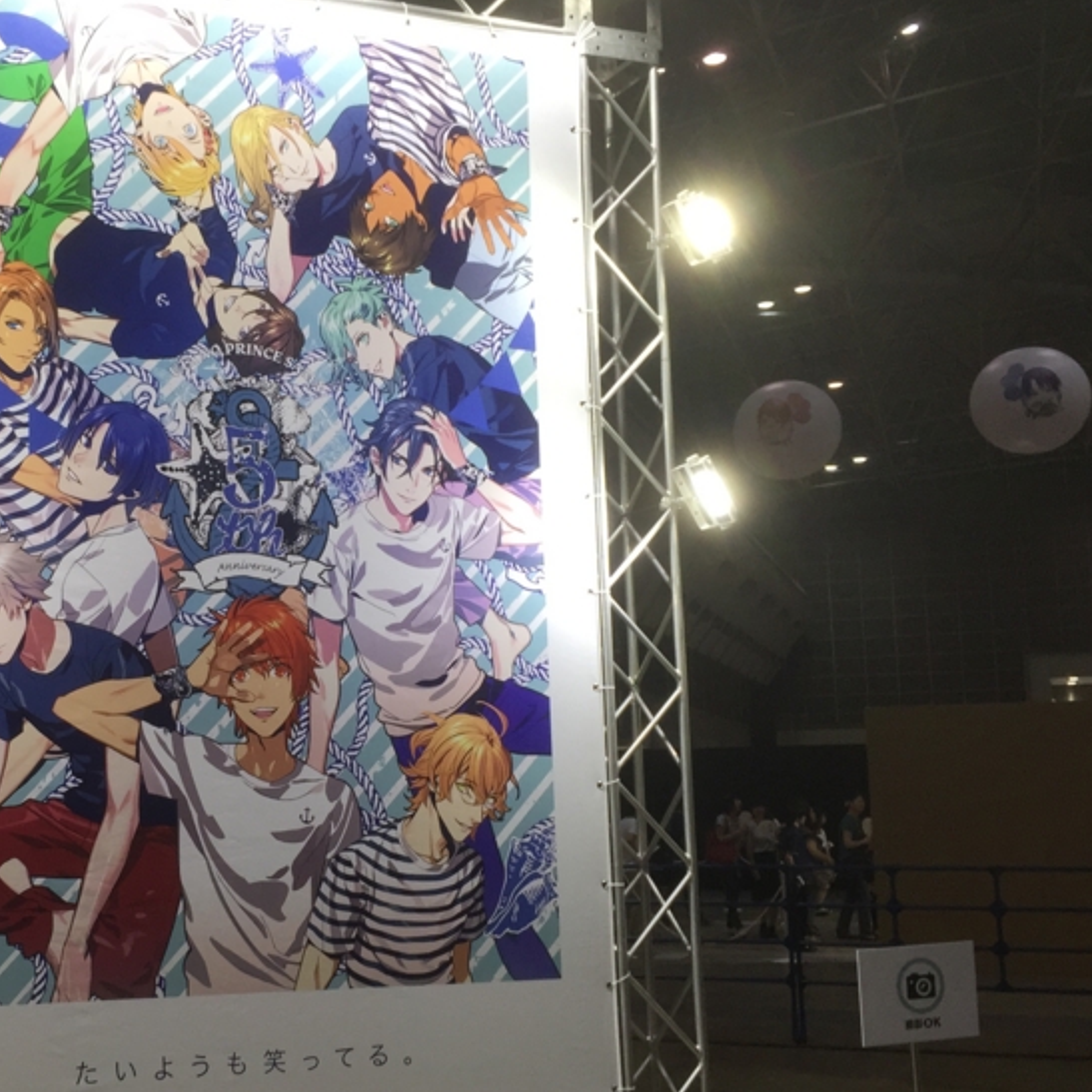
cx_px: 212
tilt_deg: +7.3
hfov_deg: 34.2
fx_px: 1713
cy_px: 623
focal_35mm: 48
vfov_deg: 35.3
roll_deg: +0.5
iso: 50
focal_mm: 4.15
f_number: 2.2
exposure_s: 1/120
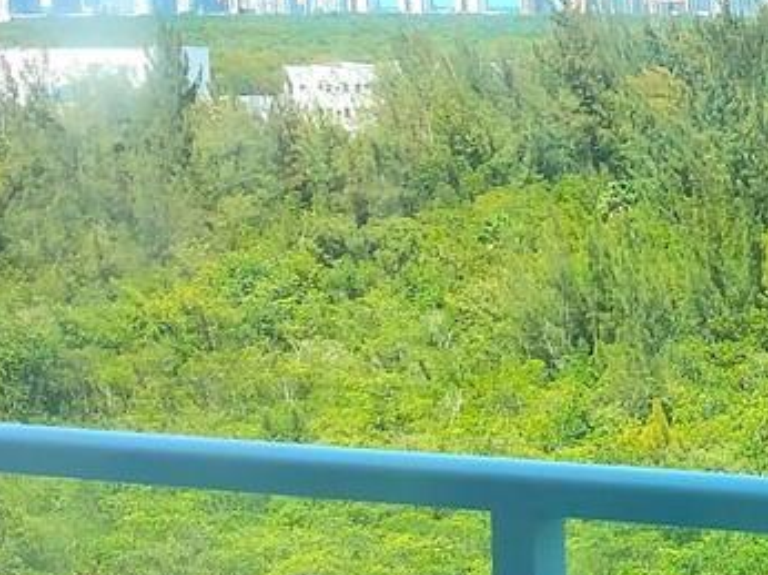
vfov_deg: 13.3
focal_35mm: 111
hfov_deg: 16.9
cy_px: 235
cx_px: 952
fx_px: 2461
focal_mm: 5.24
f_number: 2.8
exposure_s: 1/521
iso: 50
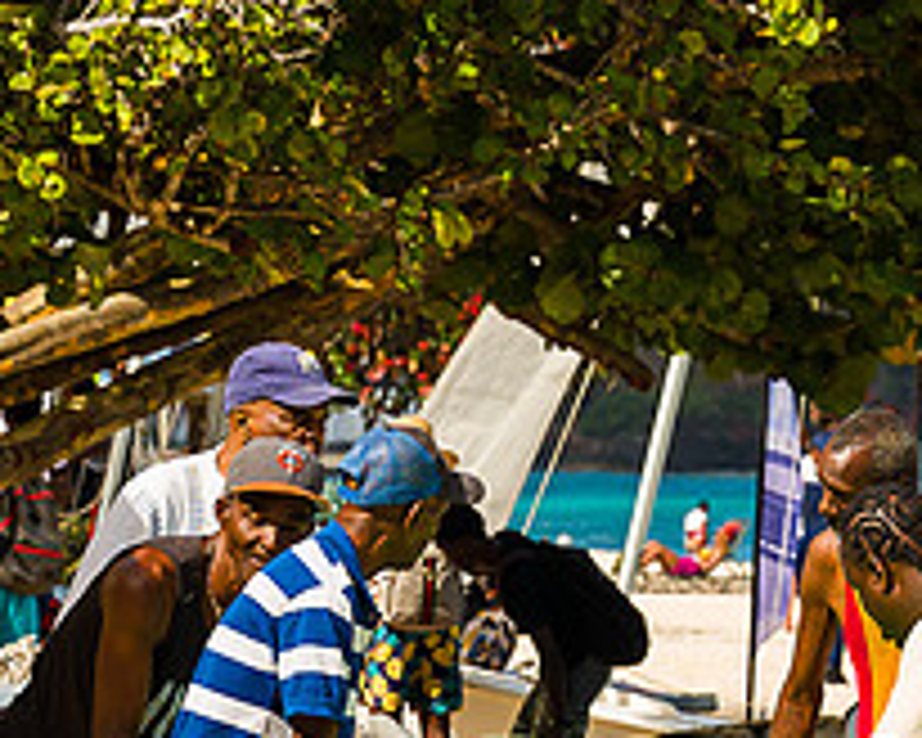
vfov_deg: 3.4
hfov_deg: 4.2
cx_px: 245
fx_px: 12525
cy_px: 1407
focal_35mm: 459
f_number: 6.3
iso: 64
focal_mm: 99
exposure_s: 1/320
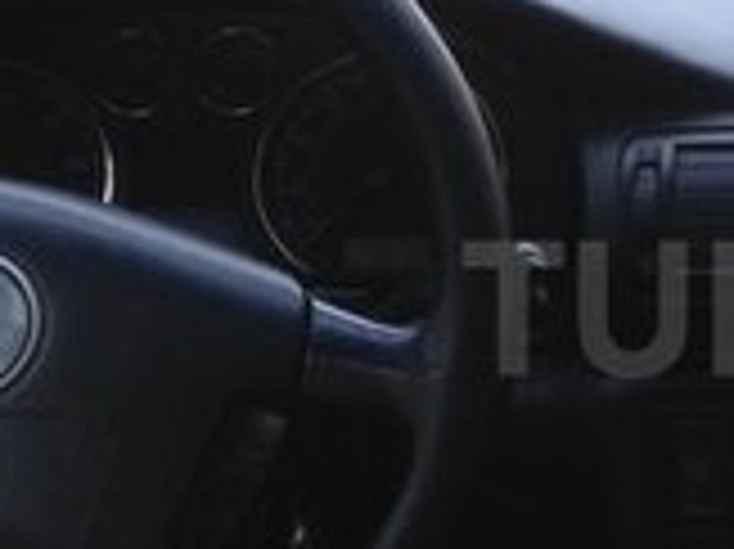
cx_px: 923
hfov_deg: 14.2
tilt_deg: -13.1
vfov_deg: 11.1
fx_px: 2839
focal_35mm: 134
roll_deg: -2.1
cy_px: 308
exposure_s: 1/146
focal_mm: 4.12
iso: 50
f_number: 2.4
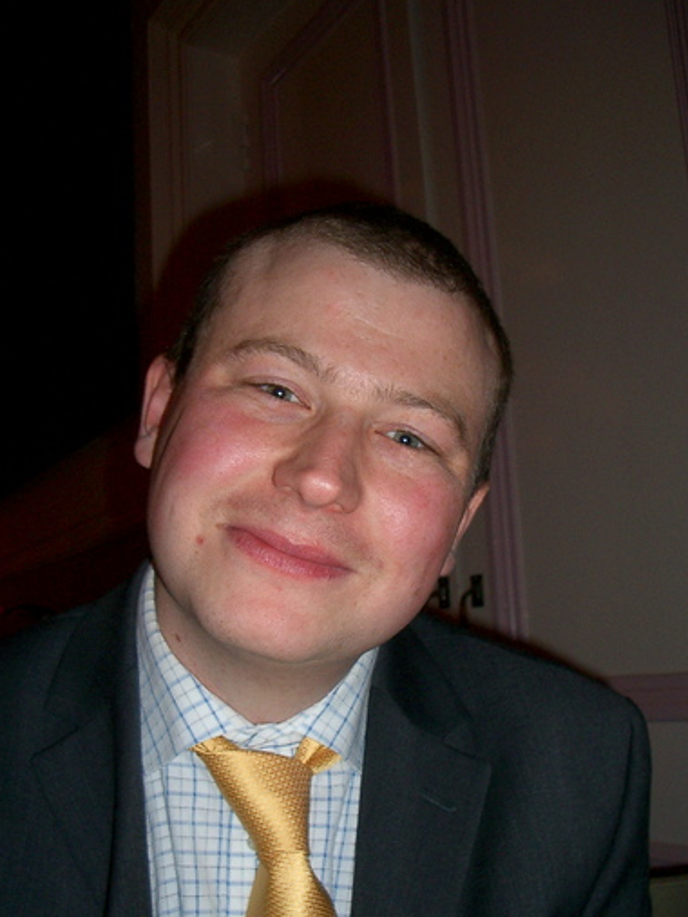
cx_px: 339
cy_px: 514
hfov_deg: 35.1
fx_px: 1087
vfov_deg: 45.7
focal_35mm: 41
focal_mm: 5.8
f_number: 2.6
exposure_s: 1/40
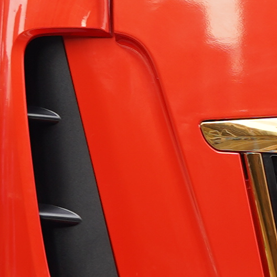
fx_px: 3060
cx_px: 621
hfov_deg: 5.1
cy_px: 127
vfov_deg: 5.2
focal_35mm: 338
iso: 100
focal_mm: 35
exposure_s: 1/160
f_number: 4
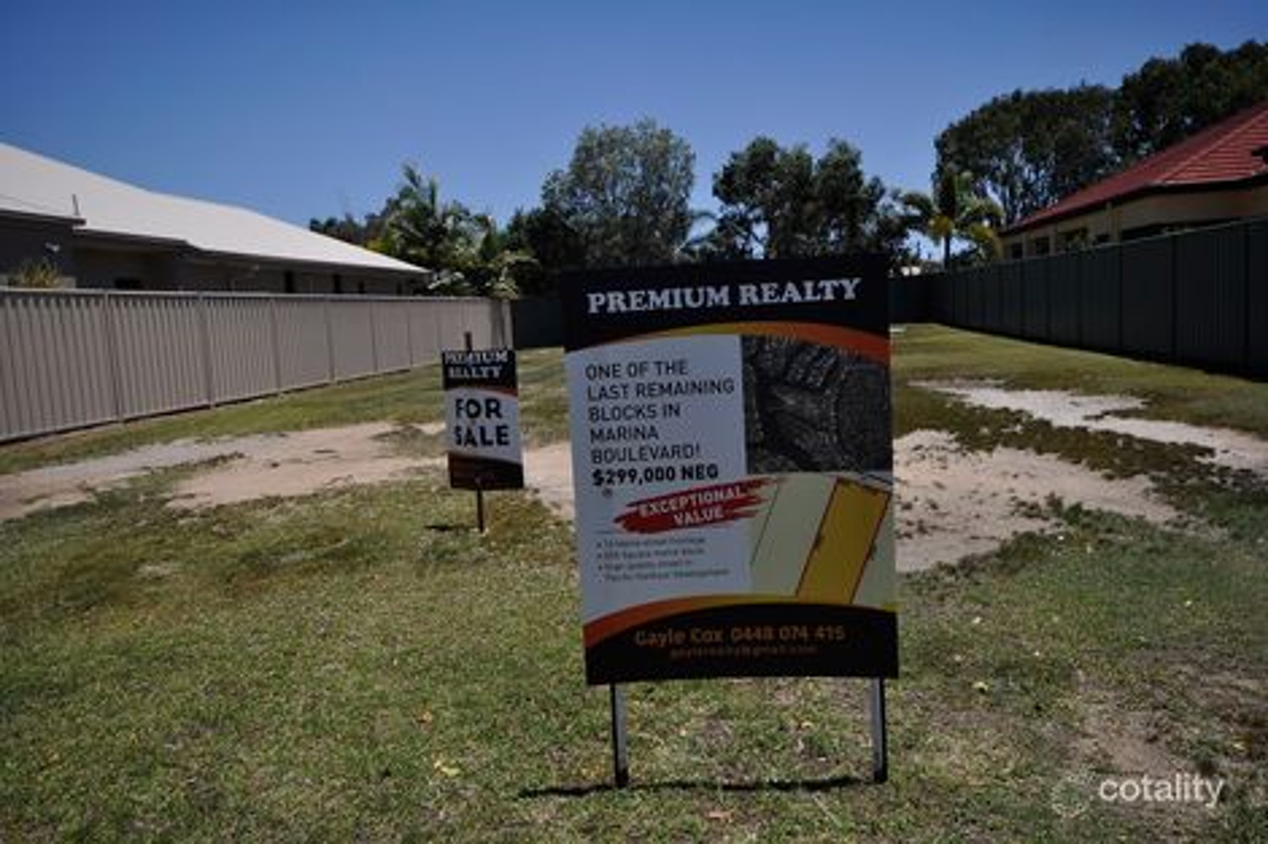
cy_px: 422
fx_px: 1056
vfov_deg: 43.6
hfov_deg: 61.9
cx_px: 634
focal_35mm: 30
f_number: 8
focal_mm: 20
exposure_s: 1/250
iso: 200
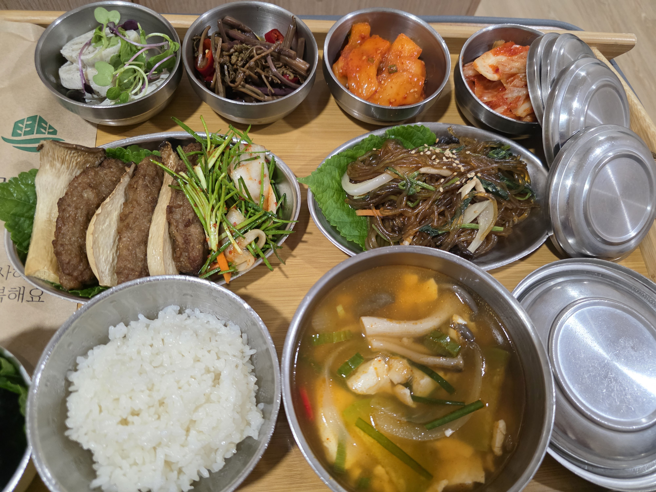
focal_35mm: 23
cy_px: 246
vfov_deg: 58.9
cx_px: 328
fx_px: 436
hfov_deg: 73.9
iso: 1000
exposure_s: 1/120
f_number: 1.7
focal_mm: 6.3
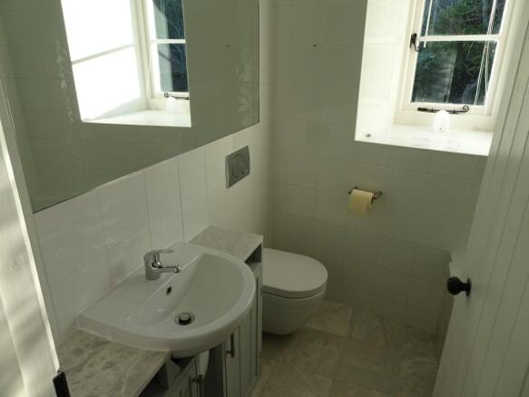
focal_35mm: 24
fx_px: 367
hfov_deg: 71.6
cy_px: 198
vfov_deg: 56.8
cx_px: 264
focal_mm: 4.1
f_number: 3.5
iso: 80
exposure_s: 1/100
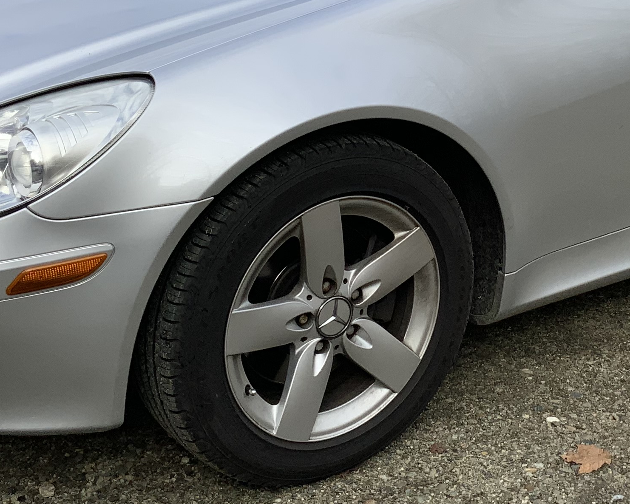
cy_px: 123
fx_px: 1436
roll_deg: -1.4
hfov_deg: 24.5
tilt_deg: -21.3
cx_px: 460
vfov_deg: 19.8
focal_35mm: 77
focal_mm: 3
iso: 16
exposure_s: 1/929
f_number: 1.8
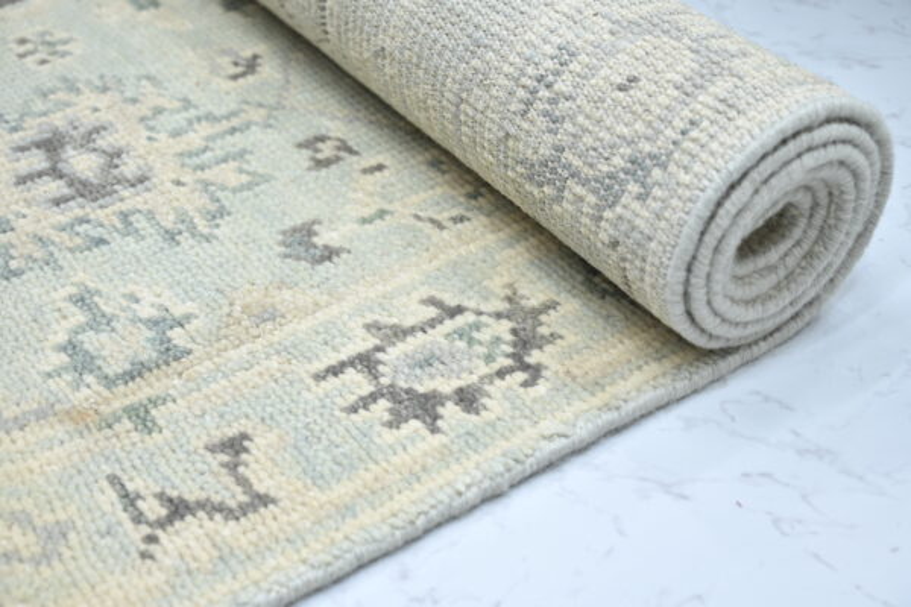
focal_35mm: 55
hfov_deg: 36.2
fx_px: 1392
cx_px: 456
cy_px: 304
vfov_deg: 24.6
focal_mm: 55
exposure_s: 1/25
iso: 160
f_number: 5
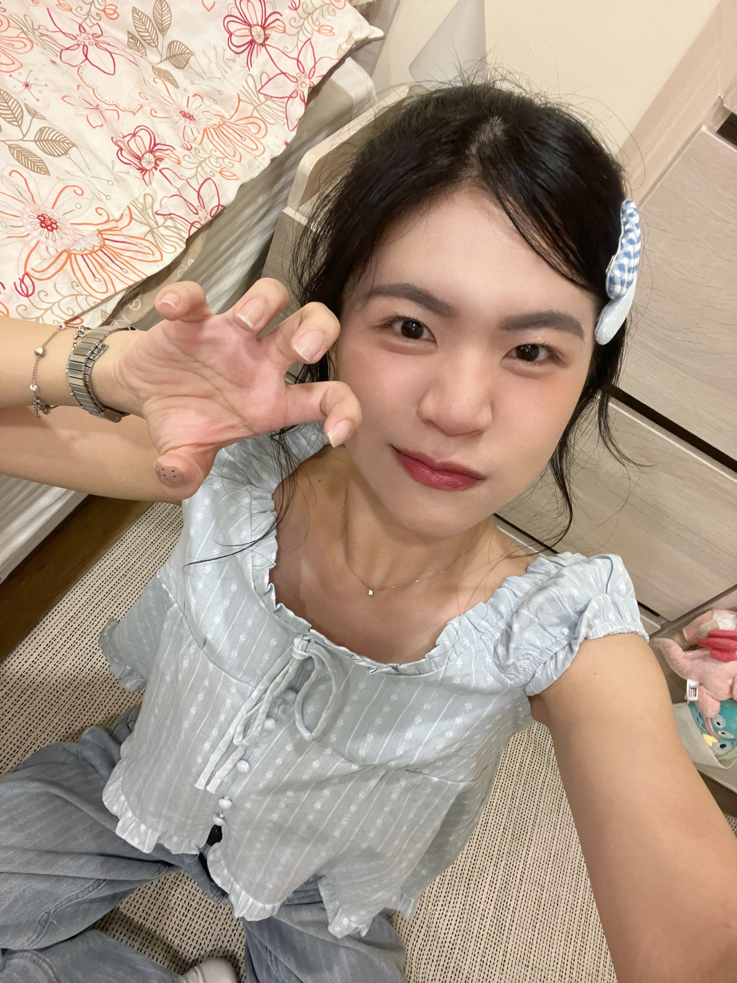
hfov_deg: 58.9
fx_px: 653
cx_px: 368
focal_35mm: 23
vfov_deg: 73.9
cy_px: 492
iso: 400
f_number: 2.2
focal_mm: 2.71
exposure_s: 1/30
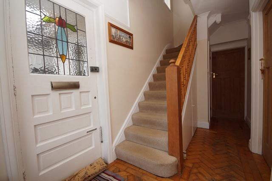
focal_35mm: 15
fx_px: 113
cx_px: 136
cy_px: 90
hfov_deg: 100.4
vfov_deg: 77.3
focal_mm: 10
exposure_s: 1/60
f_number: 5
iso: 250
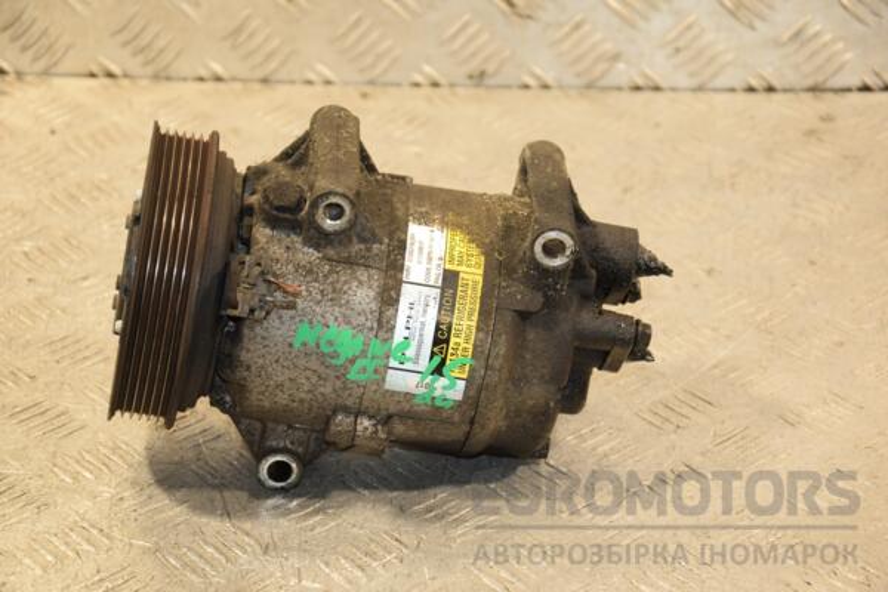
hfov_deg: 19.5
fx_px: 2590
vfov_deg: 13.0
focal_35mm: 105
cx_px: 444
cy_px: 296
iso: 800
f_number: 5.3
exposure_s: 1/100
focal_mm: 70
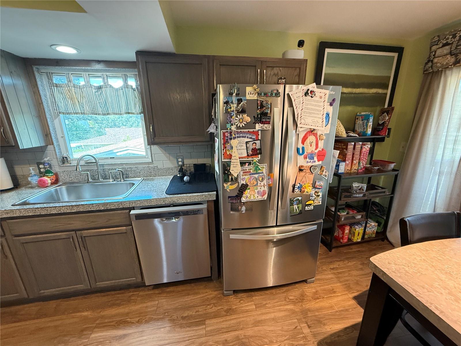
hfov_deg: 102.1
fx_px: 186
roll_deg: +1.5
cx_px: 230
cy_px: 173
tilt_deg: -15.1
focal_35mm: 14
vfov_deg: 85.7
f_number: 2.2
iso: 500
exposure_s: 1/60
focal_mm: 2.22
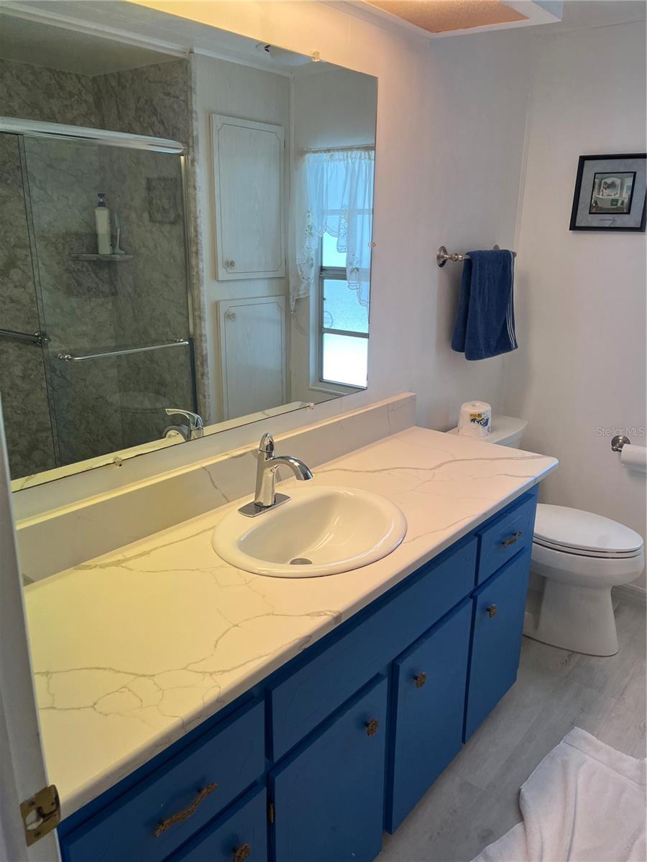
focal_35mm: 26
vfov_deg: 67.3
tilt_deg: -15.1
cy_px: 431
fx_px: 648
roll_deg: +1.3
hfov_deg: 53.1
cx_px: 324
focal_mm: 5.1
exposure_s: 1/120
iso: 50
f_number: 1.6
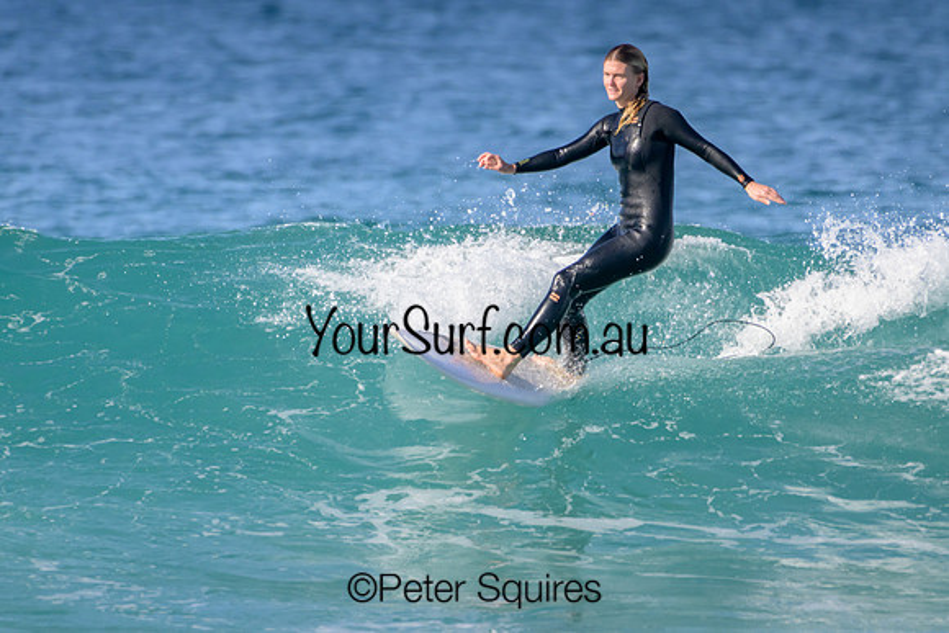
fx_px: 28215
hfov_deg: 1.9
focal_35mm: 1070
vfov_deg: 1.3
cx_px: 457
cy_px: 298
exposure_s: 1/2000
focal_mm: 1000
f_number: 11
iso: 1400
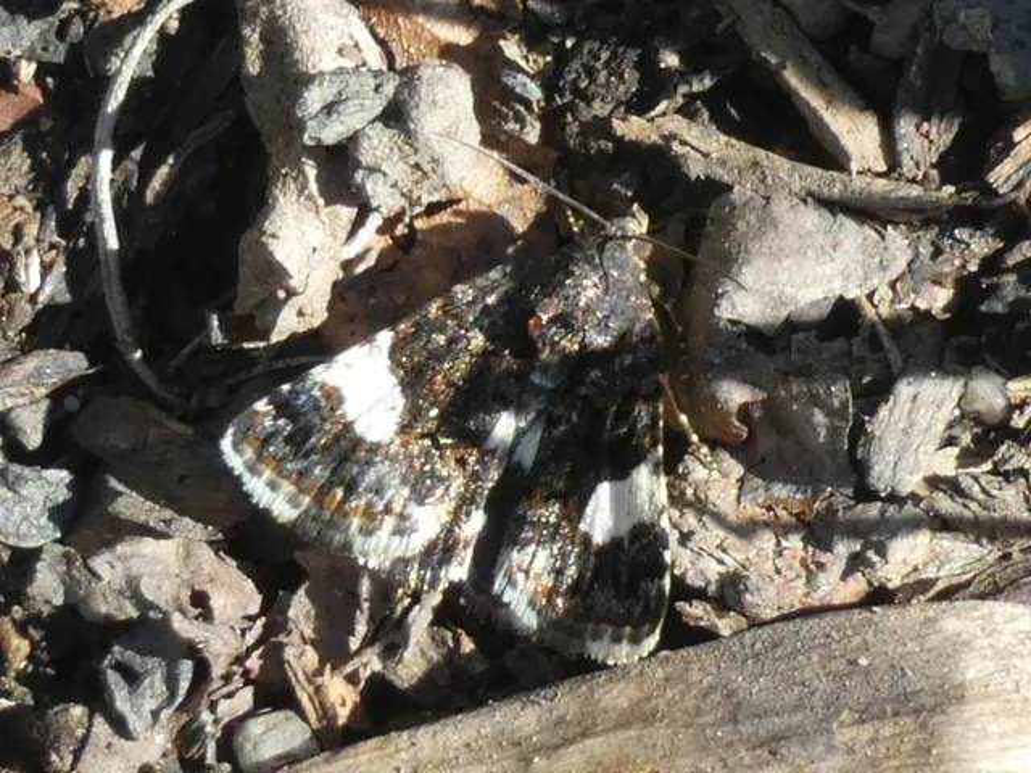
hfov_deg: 11.2
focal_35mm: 177
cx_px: 516
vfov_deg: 8.4
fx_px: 5272
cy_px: 386
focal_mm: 31.7
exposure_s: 1/80
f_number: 5.5
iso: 100
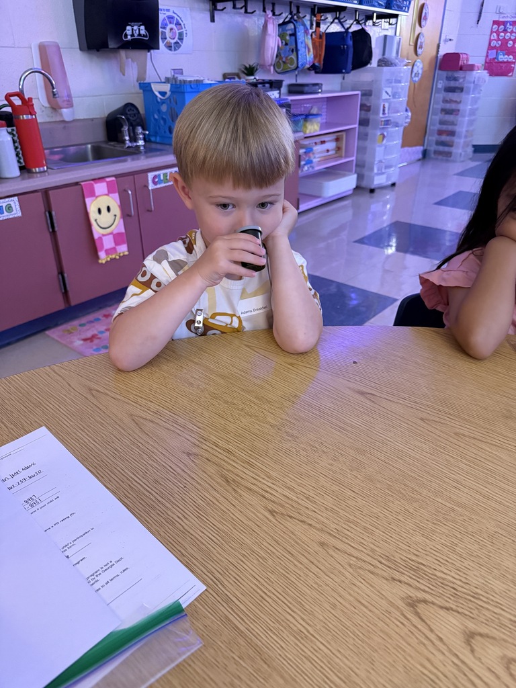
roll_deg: -1.1
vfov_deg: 71.6
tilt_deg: -28.7
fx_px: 477
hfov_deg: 56.8
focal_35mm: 24
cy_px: 344
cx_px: 258
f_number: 1.78
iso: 800
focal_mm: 6.76
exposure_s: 1/40
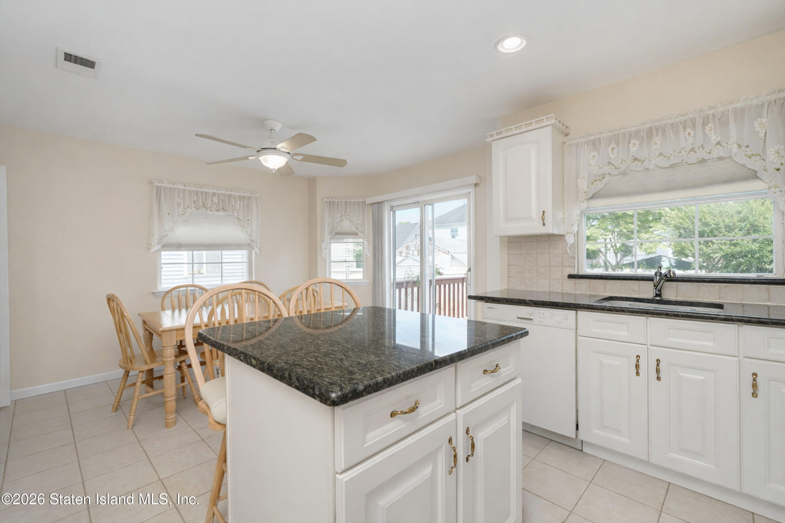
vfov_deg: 73.8
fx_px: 349
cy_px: 262
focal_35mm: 16
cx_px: 392
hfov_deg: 96.7
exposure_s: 1/80
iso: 64
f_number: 6.3
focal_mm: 16
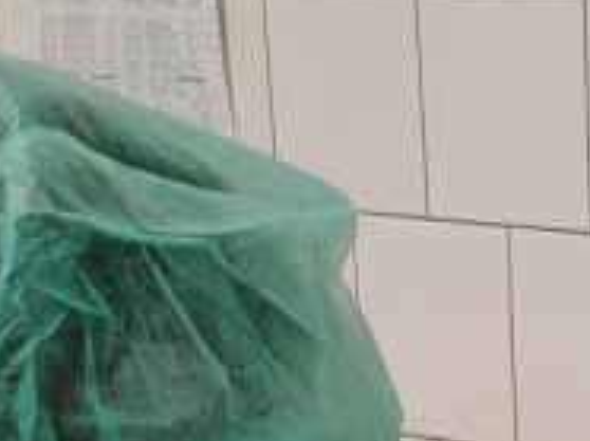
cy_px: 1107
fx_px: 2638
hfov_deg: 12.5
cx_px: 704
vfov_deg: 8.6
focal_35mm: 155
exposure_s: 1/100
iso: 628
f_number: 1.75
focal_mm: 5.25
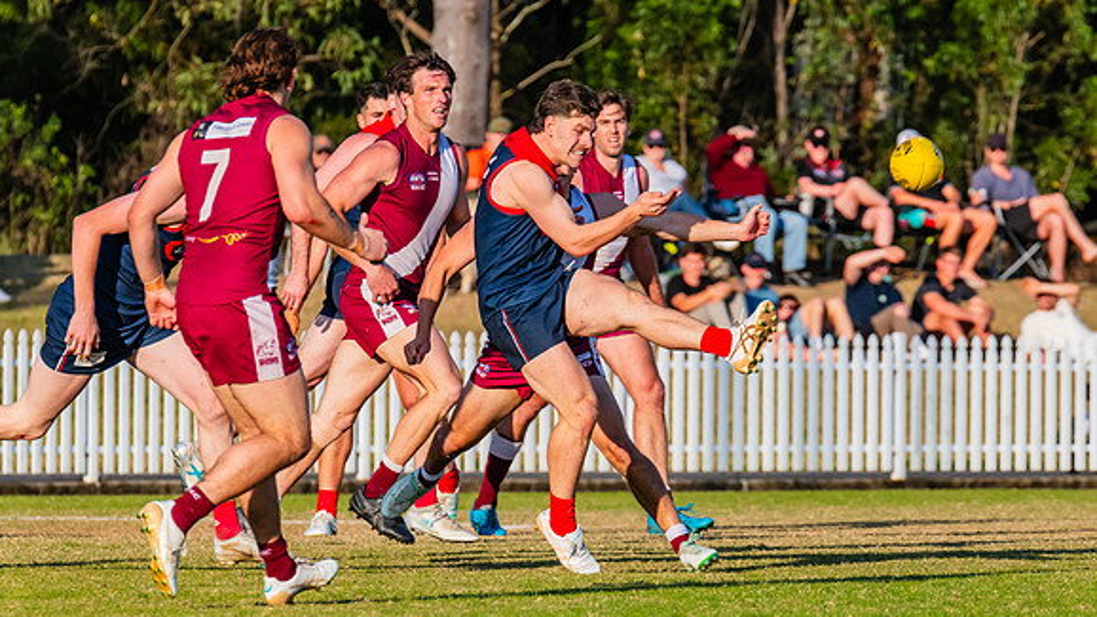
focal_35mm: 505
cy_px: 357
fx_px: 14688
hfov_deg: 4.3
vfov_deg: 2.4
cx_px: 620
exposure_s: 1/1250
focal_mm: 420
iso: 800
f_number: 9
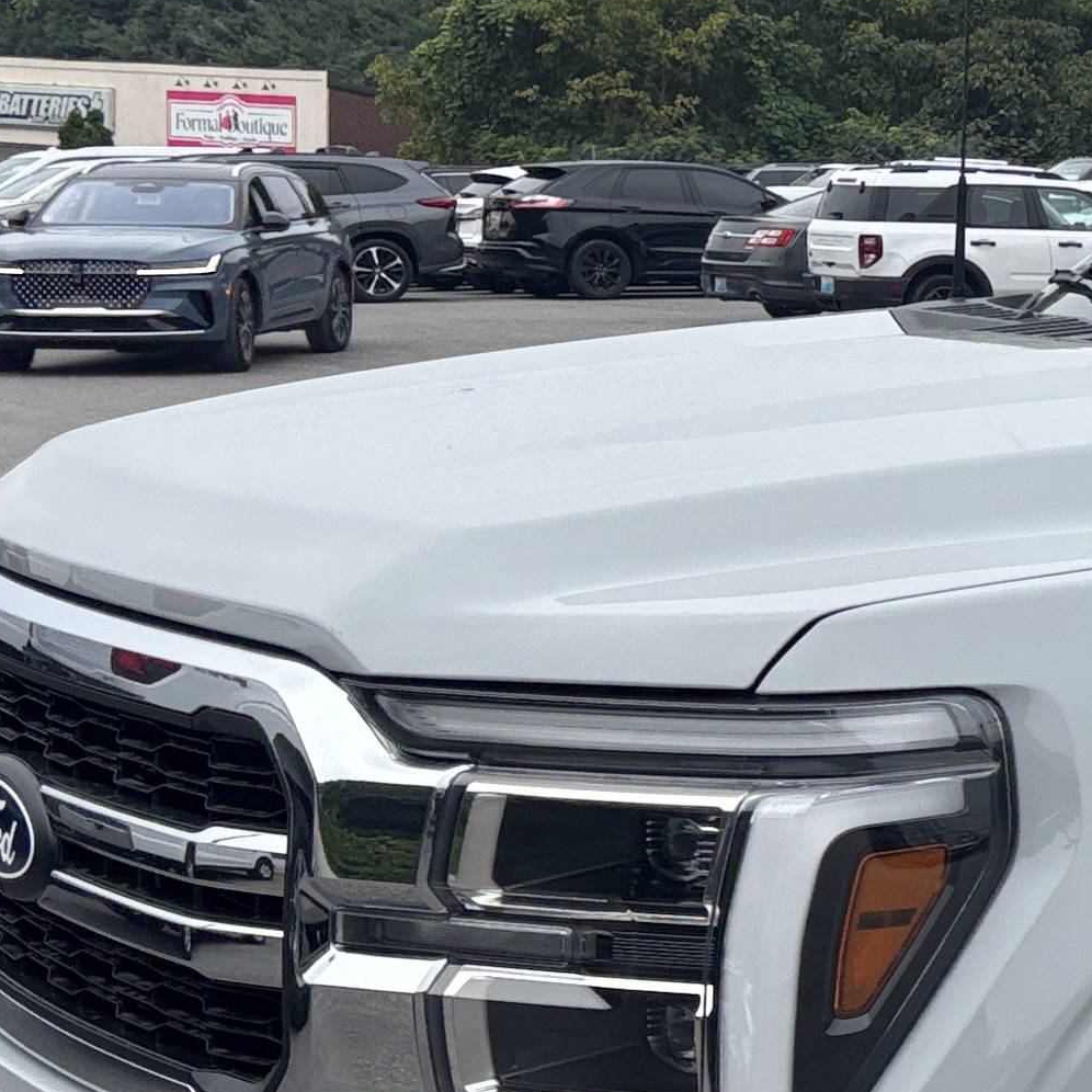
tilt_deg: -4.0
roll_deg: -3.4
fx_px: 3319
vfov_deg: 18.7
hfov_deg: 16.2
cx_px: 1884
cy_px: 555
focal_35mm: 93
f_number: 1.6
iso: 50
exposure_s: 1/978
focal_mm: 5.96
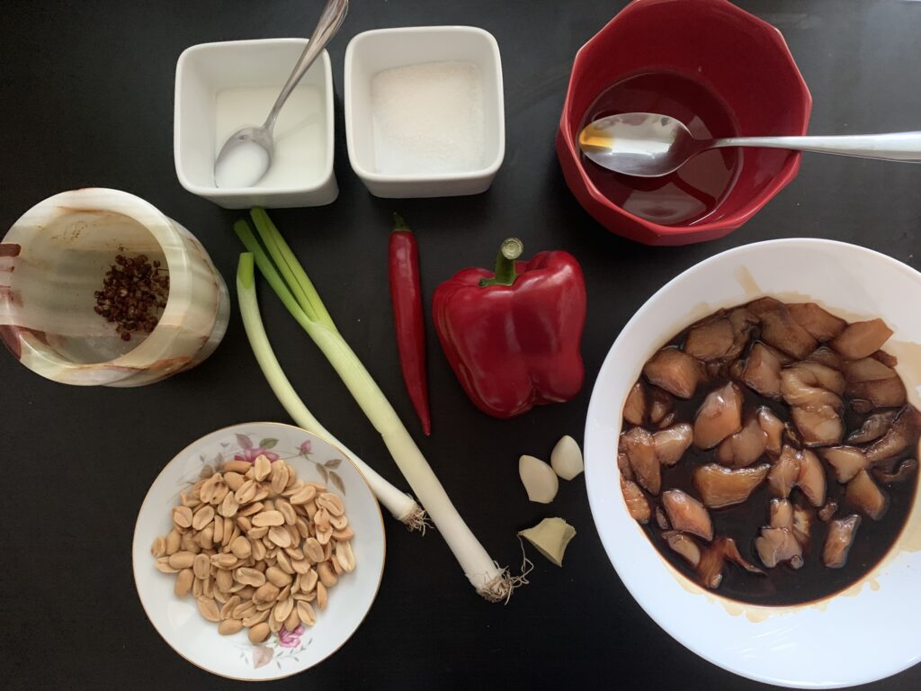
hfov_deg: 67.3
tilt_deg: -85.7
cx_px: 460
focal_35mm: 26
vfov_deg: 53.1
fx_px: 692
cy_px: 346
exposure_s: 1/30
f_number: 1.8
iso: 500
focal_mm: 4.25
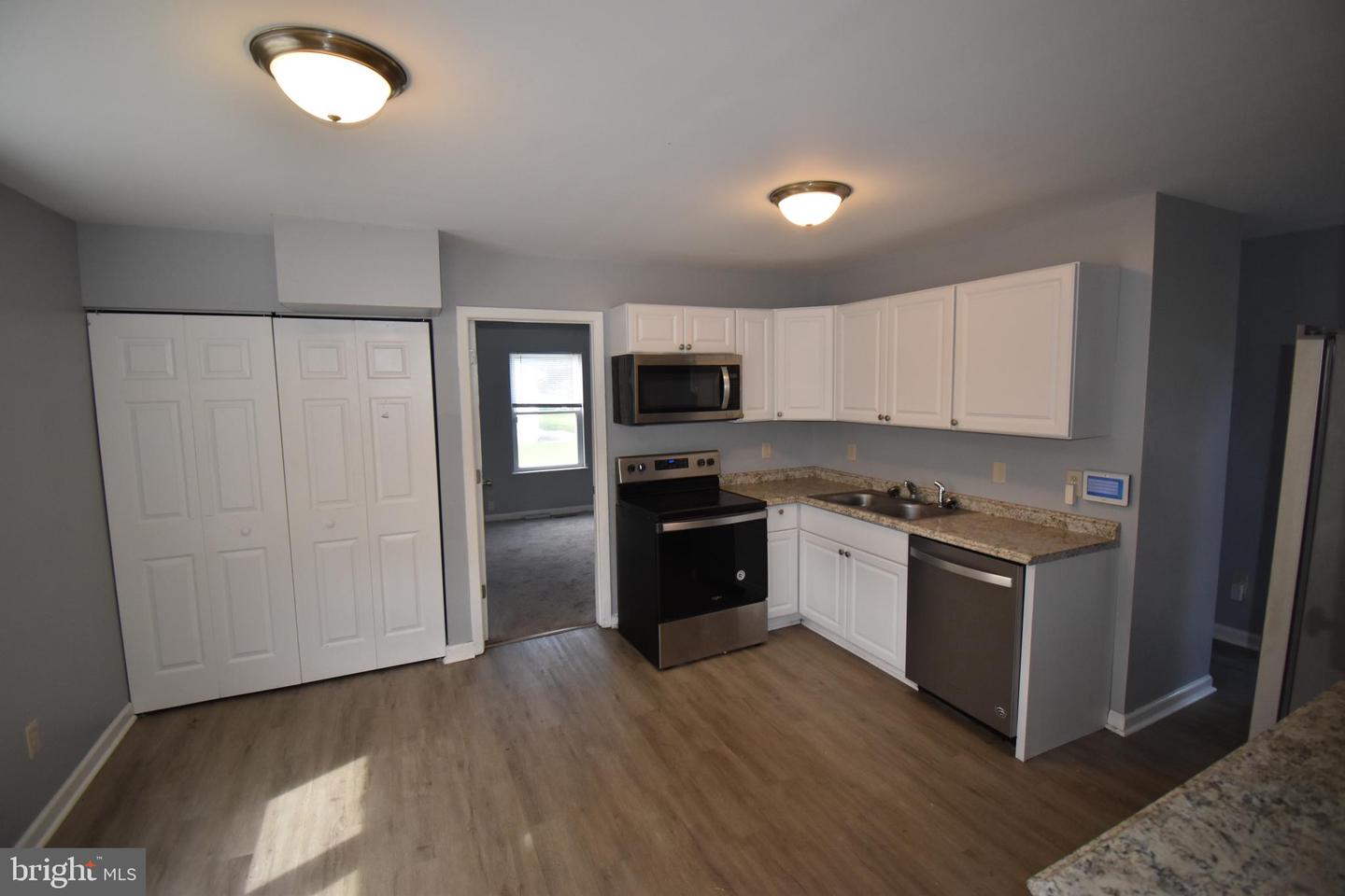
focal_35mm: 15
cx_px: 672
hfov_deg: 100.4
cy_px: 448
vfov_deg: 77.3
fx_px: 560
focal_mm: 10
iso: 800
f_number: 5
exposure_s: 1/200
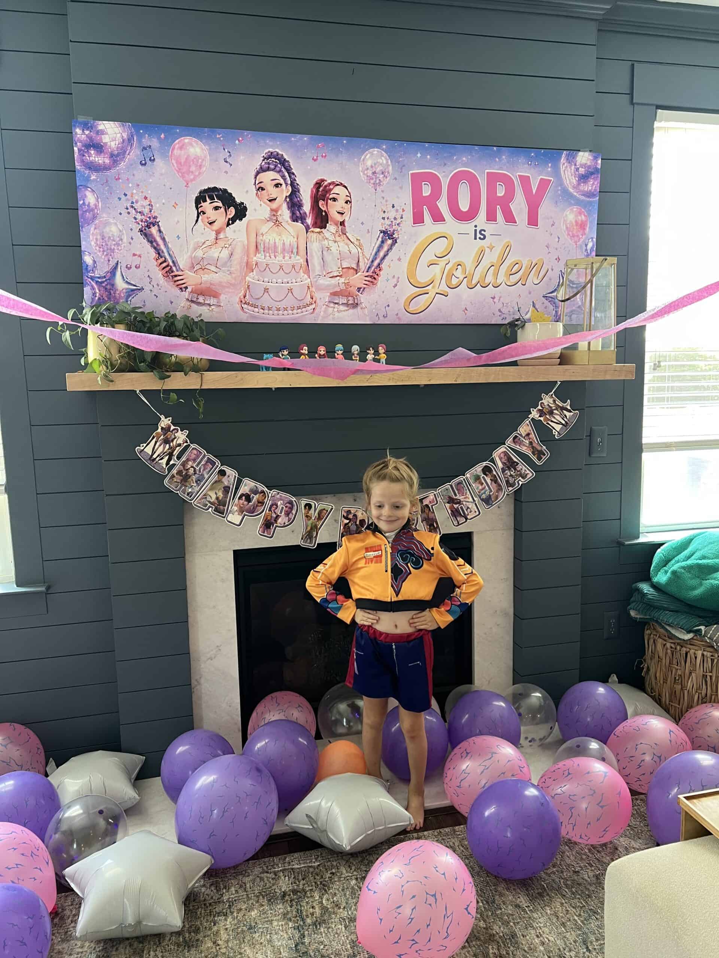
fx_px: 720
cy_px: 479
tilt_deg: -8.0
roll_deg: +1.8
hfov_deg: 53.1
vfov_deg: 67.3
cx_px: 360
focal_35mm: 26
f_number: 1.5
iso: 125
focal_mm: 5.7
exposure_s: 1/60
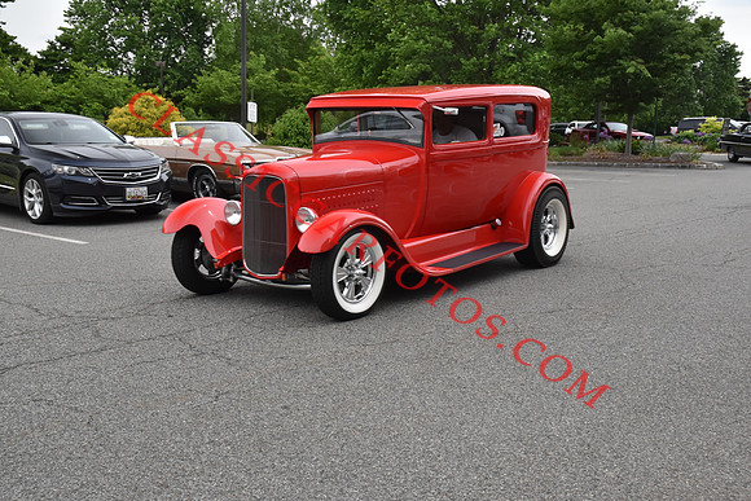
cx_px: 376
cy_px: 250
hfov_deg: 47.9
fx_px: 845
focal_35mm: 40
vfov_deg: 33.0
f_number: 11
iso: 800
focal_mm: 27
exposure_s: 1/200
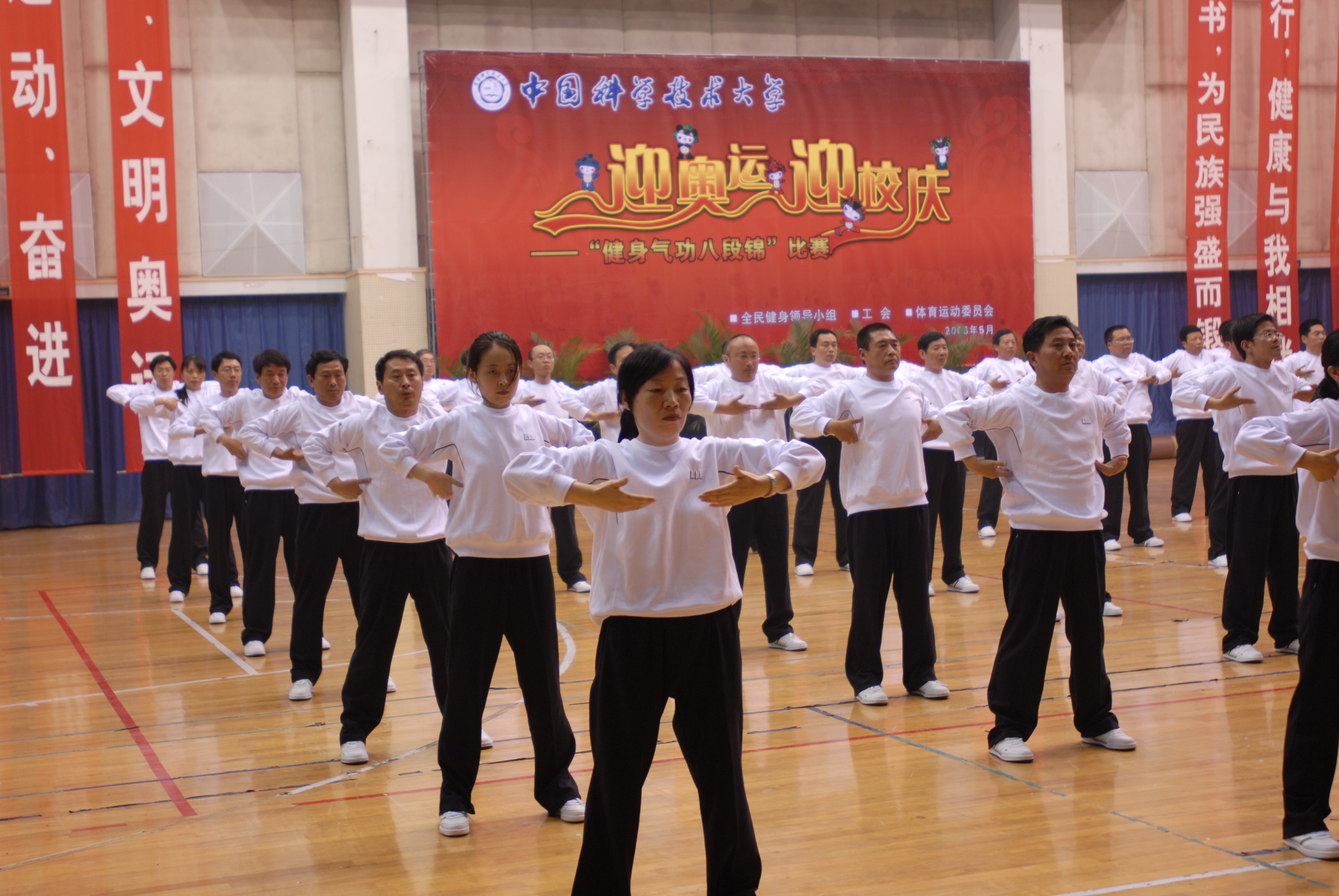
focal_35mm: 52
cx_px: 670
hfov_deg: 37.8
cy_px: 448
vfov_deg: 25.8
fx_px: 1955
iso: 250
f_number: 2.8
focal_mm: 35
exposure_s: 1/30
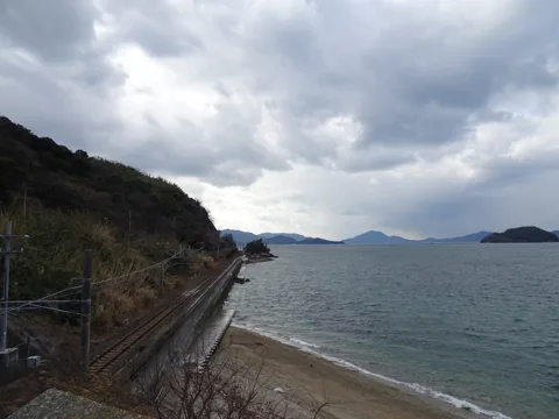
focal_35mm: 24
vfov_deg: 56.8
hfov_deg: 71.6
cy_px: 210
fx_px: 388
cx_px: 280
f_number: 3.5
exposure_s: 1/800
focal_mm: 4.1
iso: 80
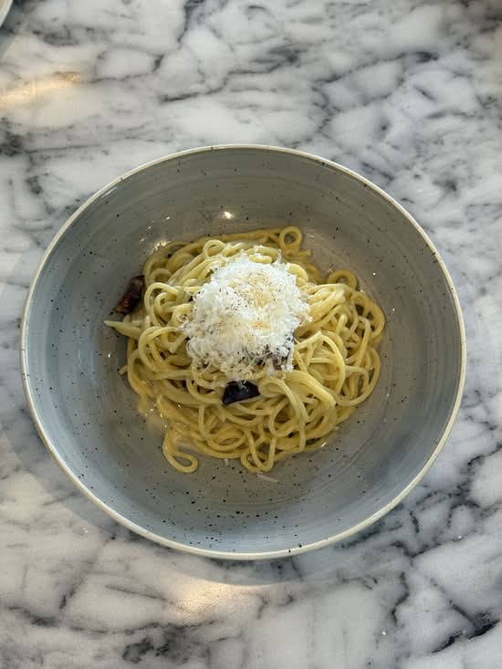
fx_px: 928
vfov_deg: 39.7
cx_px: 251
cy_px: 334
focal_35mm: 48
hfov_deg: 30.3
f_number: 1.78
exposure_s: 1/60
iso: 100
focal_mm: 6.76
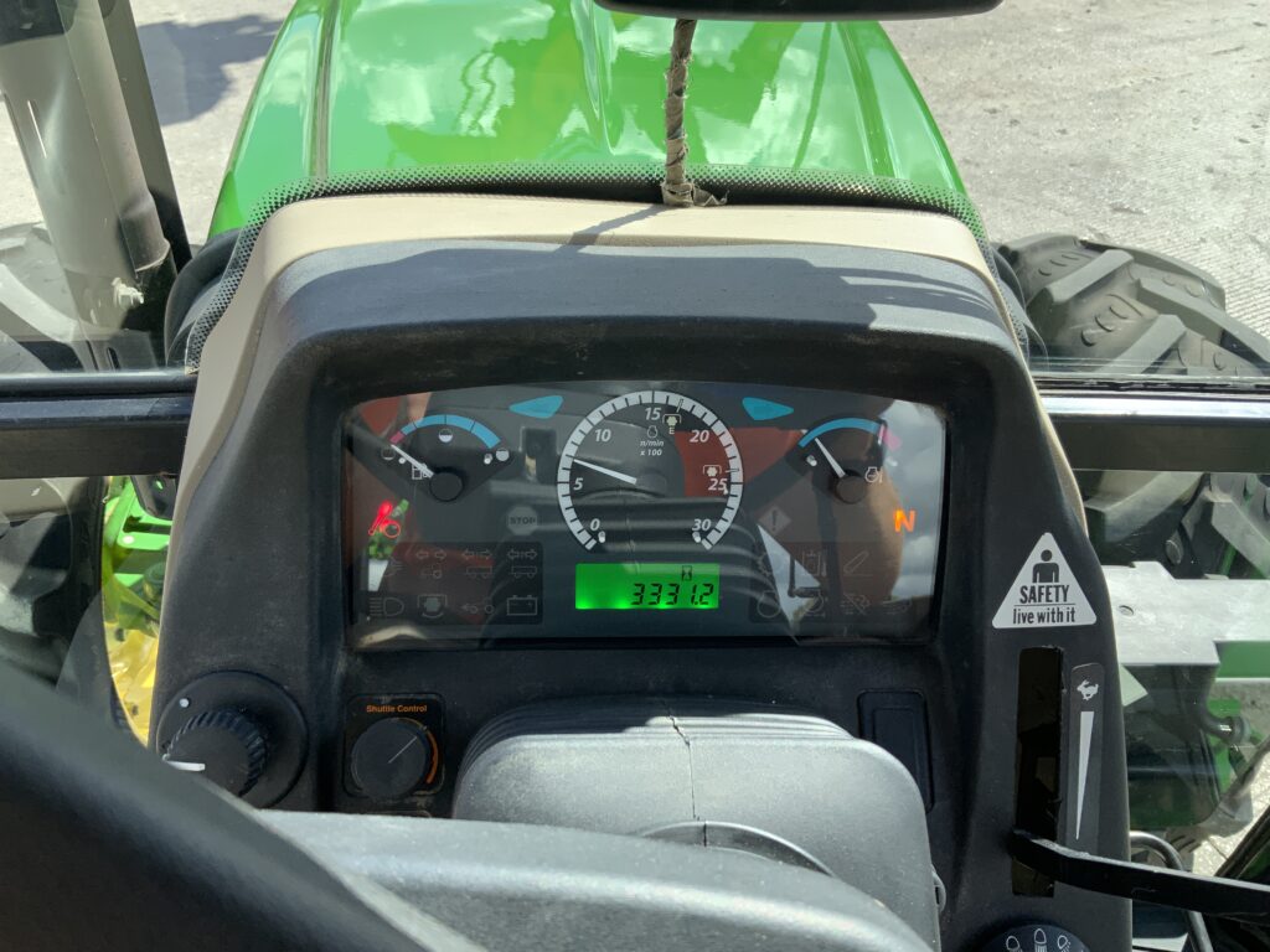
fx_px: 1064
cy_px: 476
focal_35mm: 29
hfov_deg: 61.7
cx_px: 635
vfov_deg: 48.2
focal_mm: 3
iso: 16
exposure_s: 1/519
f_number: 1.8
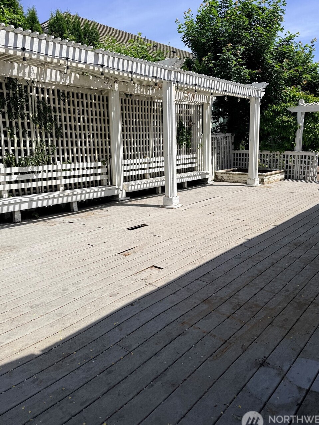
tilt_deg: -8.8
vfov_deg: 65.3
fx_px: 332
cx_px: 164
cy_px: 198
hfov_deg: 51.3
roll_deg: +0.8
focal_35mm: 27
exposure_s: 1/6173
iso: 80
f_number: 1.78
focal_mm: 6.76
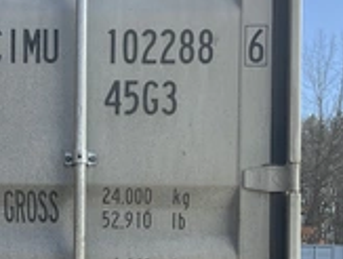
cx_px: 99
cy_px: 236
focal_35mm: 71
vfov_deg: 20.4
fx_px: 705
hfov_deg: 27.1
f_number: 1.8
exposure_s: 1/749
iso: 25
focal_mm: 3
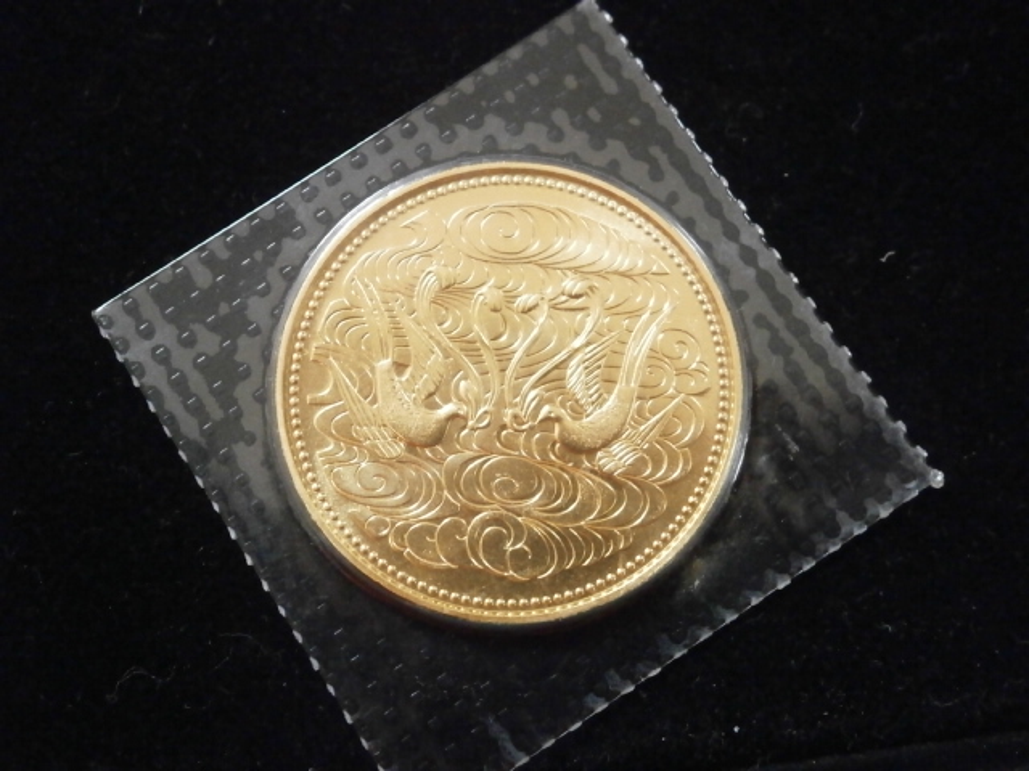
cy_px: 386
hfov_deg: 40.4
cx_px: 514
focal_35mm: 47
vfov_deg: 30.9
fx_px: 1397
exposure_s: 1/80
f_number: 3.4
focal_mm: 8.3
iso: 800
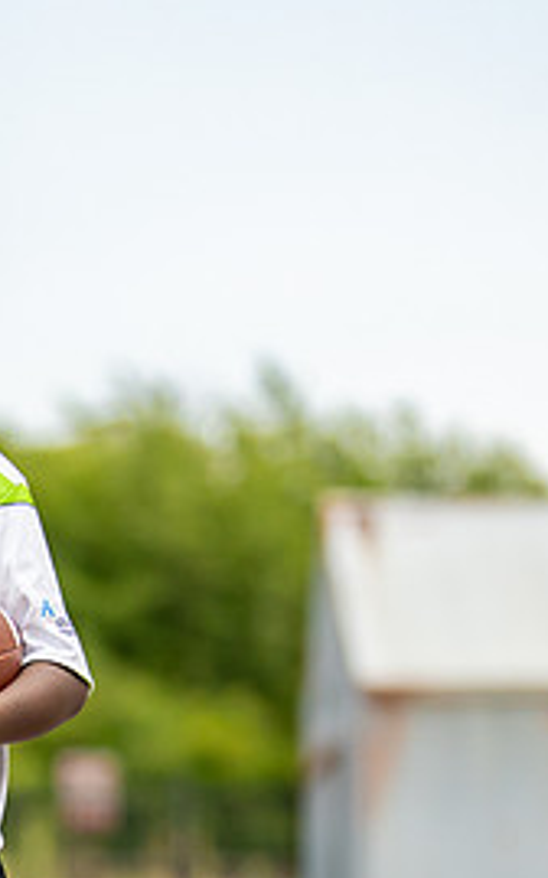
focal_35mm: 193
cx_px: -107
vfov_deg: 10.8
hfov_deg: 6.8
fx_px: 4614
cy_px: 789
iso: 500
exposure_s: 1/1000
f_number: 1.2
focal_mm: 50
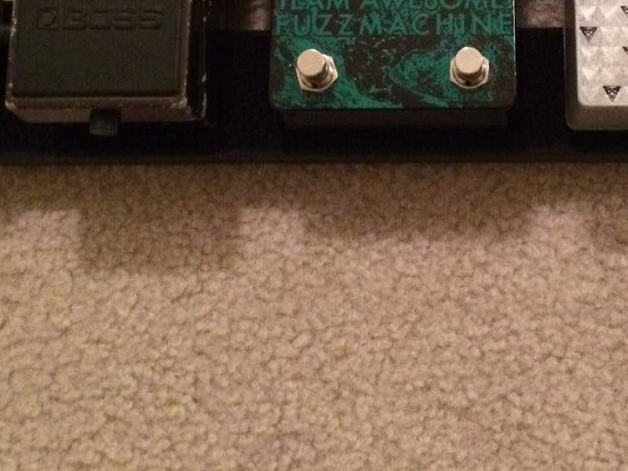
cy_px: -37
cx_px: 466
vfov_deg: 22.1
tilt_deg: -71.4
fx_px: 1143
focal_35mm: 63
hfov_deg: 30.3
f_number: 2.2
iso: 640
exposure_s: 1/15
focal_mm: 4.15
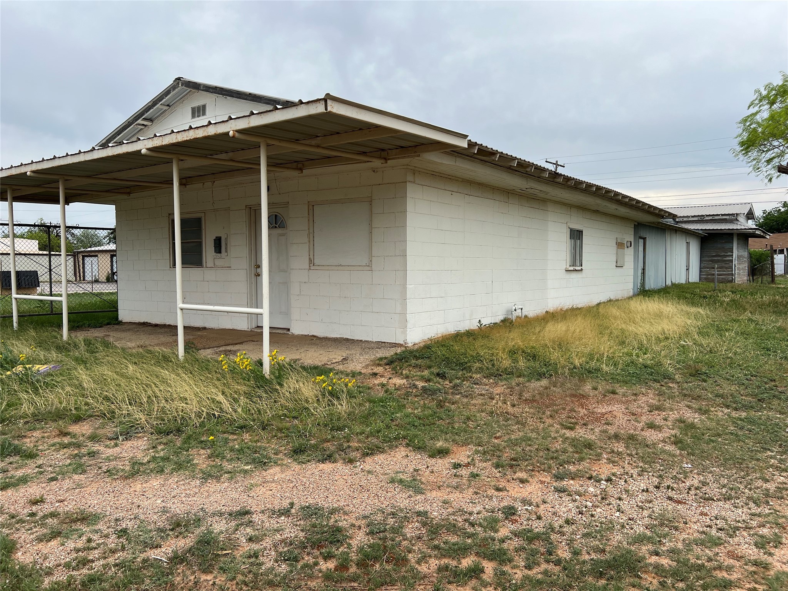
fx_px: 592
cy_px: 296
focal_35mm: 26
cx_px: 394
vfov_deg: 53.1
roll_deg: -0.6
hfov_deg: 67.3
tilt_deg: -3.5
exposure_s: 1/2632
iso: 50
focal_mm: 5.7
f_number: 1.5
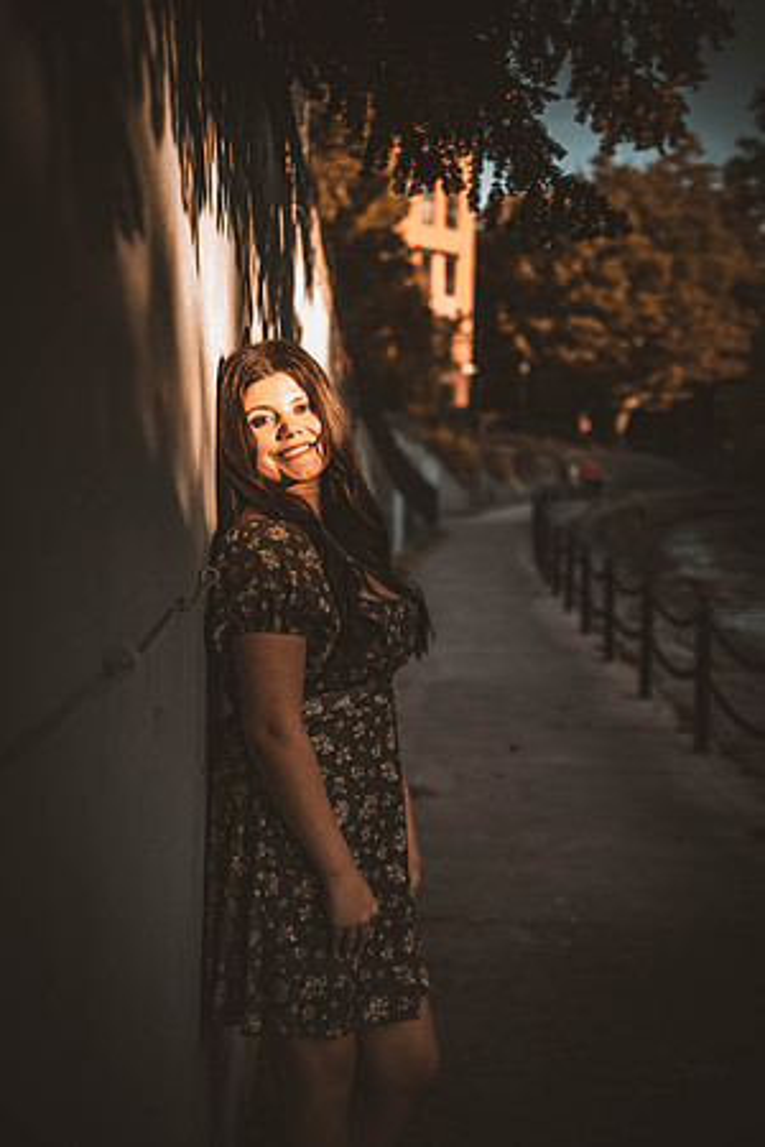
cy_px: 574
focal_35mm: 50
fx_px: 1594
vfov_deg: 39.6
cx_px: 382
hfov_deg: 27.0
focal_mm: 50
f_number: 2.8
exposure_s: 1/2000
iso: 800
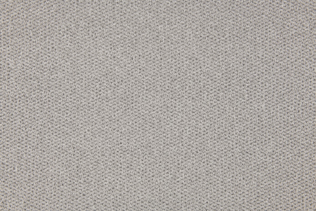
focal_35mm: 42
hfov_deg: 46.4
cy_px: 106
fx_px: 369
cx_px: 158
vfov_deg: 31.9
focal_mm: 42
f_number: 10
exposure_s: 1/50
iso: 160
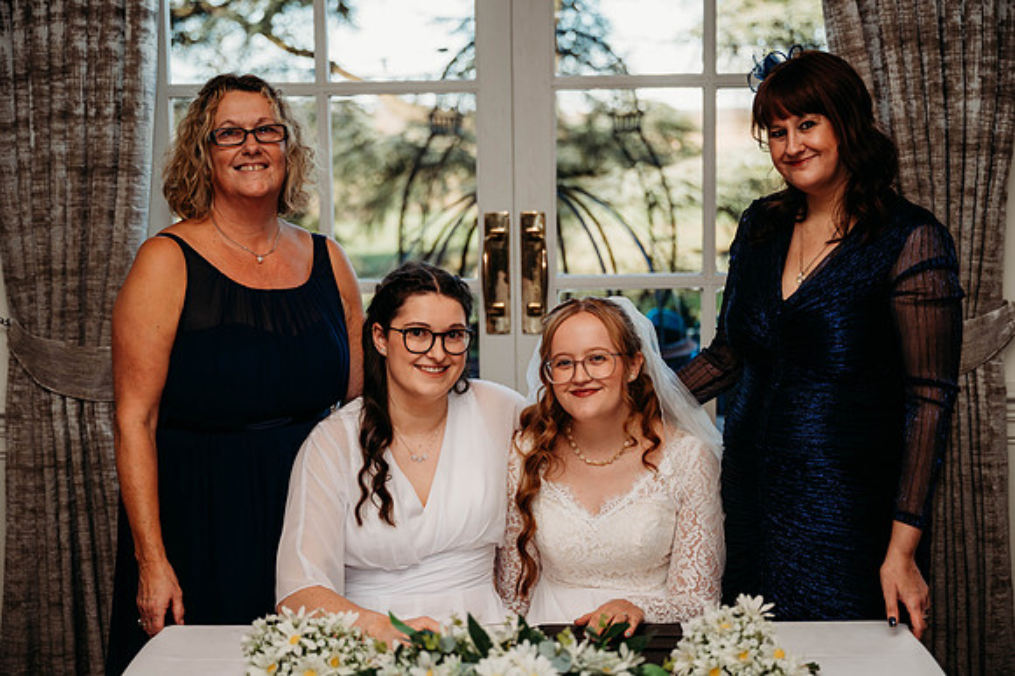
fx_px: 1493
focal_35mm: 53
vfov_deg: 25.5
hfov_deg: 37.5
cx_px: 508
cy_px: 338
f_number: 2.8
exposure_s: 1/200
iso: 100
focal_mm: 53
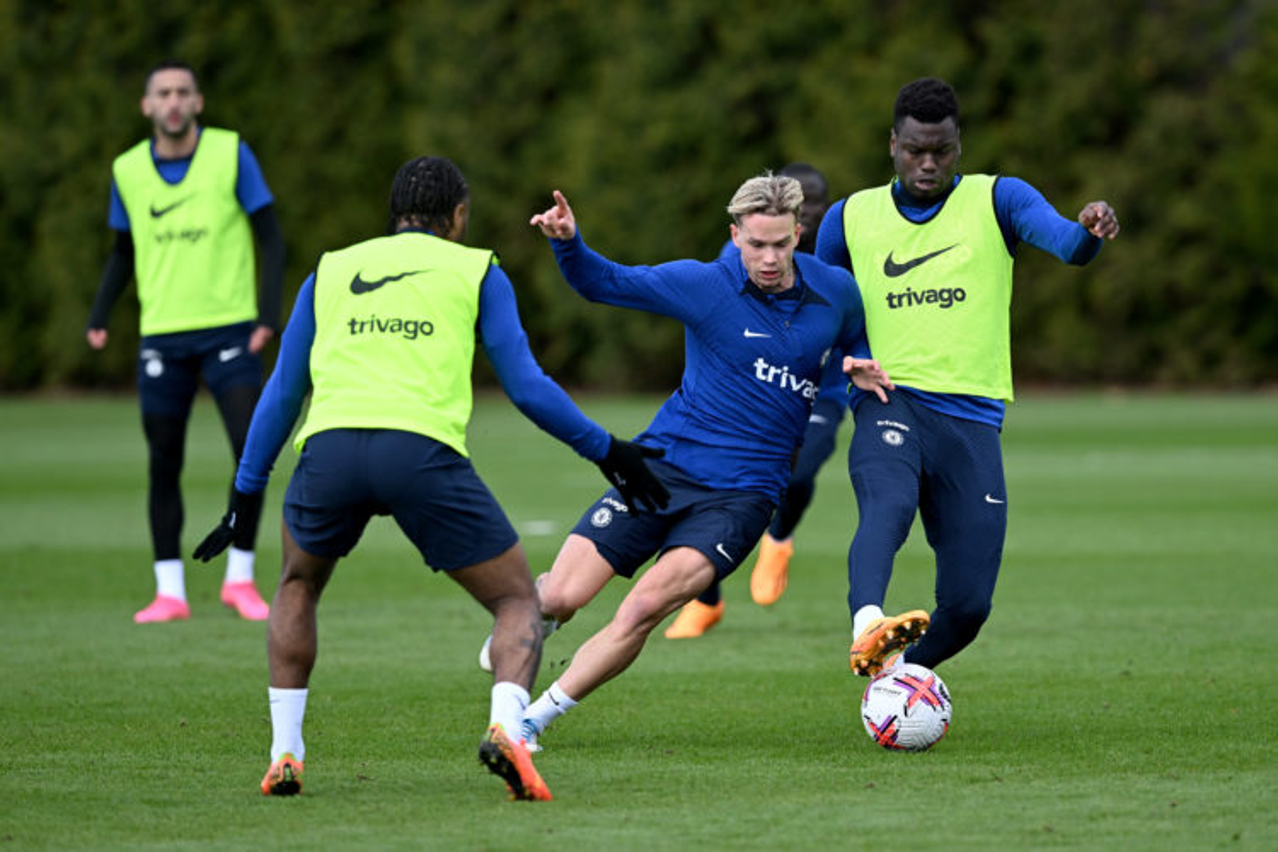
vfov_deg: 3.4
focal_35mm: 400
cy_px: 426
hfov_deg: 5.2
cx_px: 639
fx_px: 14199
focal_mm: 400
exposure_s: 1/2500
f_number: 4
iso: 640
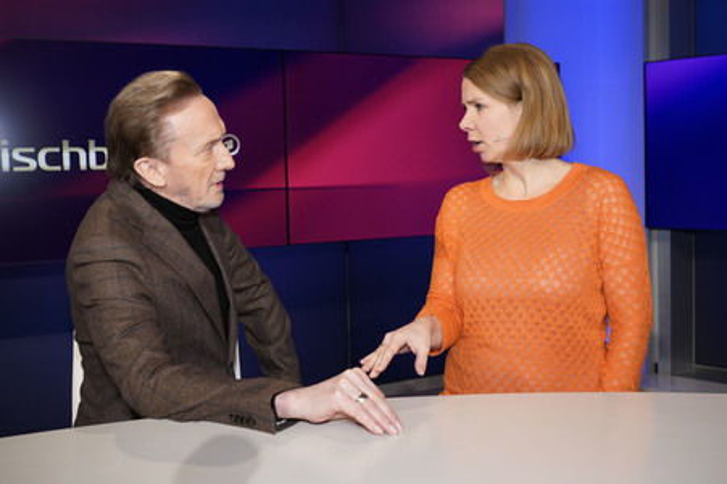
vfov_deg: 38.8
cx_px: 364
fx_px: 686
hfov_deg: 55.8
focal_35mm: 34
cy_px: 242
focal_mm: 34
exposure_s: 1/125
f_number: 5
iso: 1600
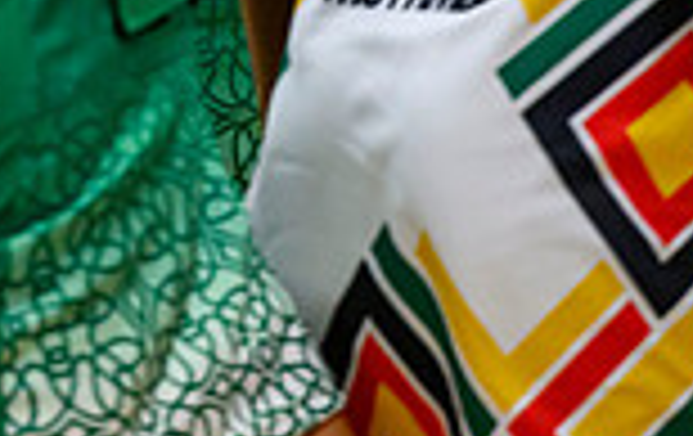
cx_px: 179
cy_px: -502
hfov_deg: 2.3
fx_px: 17168
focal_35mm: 907
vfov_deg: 1.5
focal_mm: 200
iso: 4000
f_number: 2.8
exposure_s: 1/1000
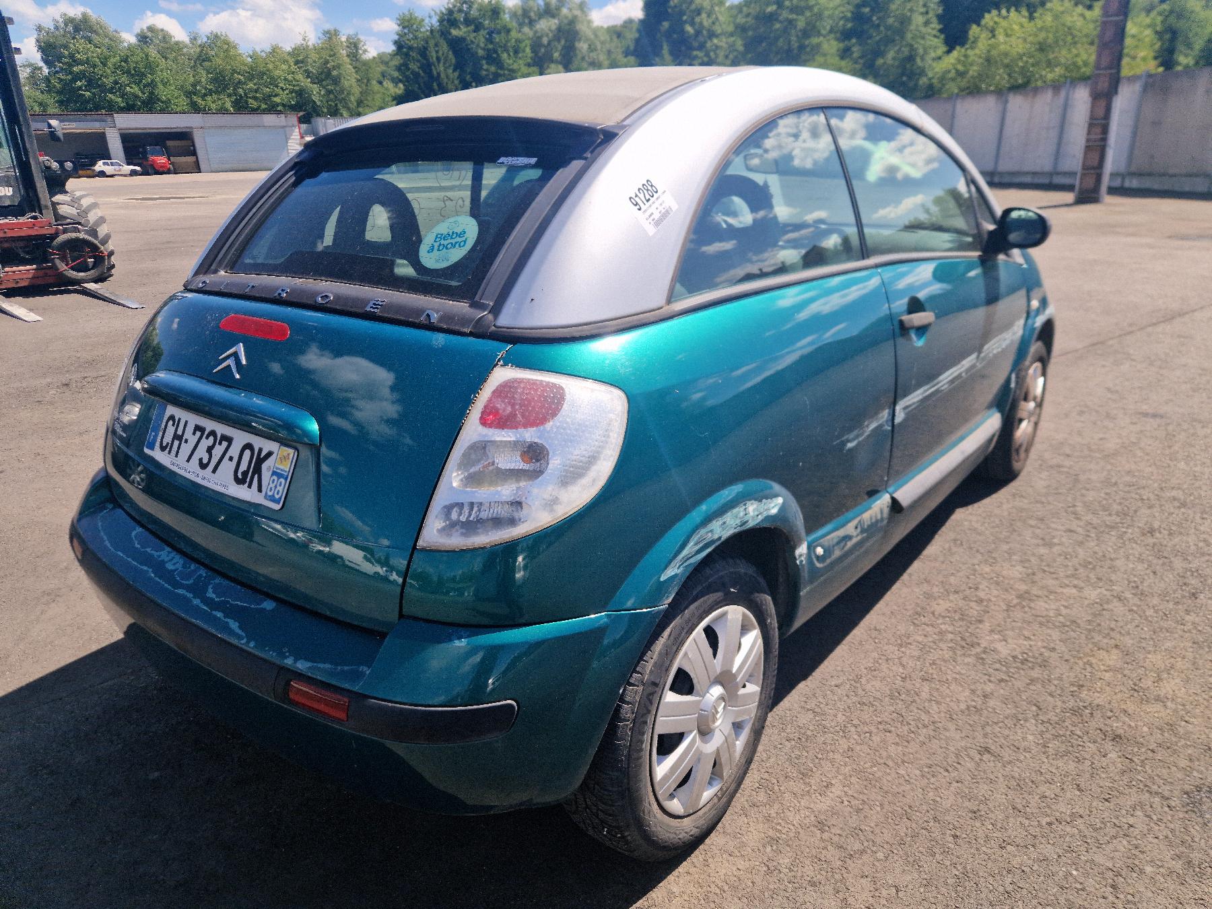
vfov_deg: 58.9
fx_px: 805
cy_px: 454
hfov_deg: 73.9
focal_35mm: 23
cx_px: 606
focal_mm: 5.4
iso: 50
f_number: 1.8
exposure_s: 1/1250
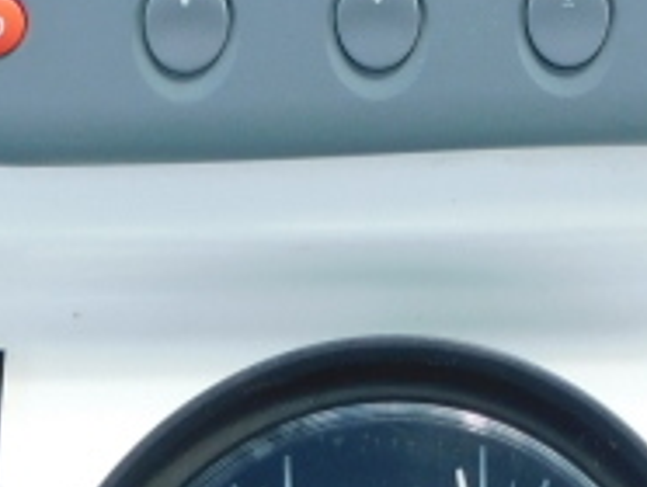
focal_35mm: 129
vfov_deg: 10.6
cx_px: 588
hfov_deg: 15.1
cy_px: -484
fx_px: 2414
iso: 125
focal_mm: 5.3
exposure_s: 1/160
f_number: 3.2
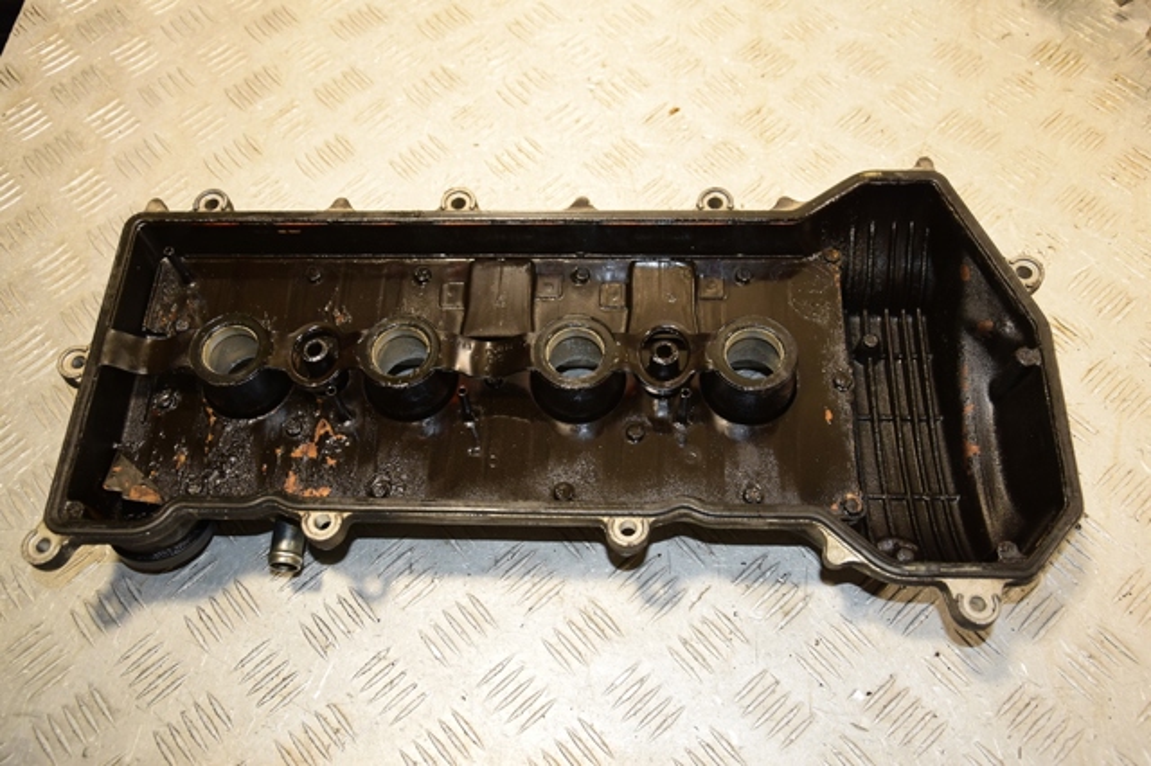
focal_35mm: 36
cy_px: 383
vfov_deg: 36.8
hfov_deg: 53.2
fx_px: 1150
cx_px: 576
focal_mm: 24
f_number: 5.6
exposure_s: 1/200
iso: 800
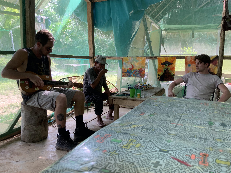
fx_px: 194
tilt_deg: -7.2
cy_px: 86
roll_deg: +0.1
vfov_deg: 48.2
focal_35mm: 29
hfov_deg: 61.7
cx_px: 116
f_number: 1.8
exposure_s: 1/60
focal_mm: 3
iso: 40
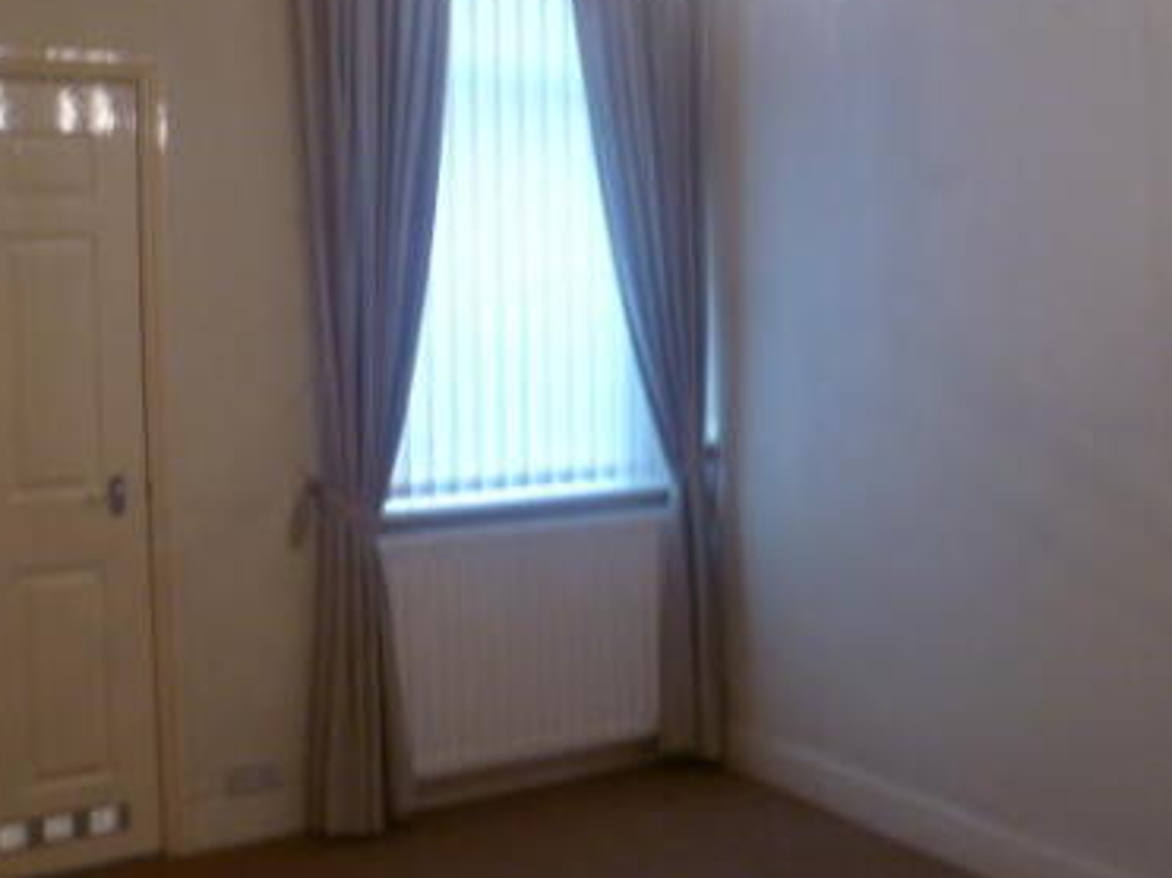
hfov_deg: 42.9
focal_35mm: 44
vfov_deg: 32.7
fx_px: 1489
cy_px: 340
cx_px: 548
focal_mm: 5
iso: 160
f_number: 2.8
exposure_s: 1/30
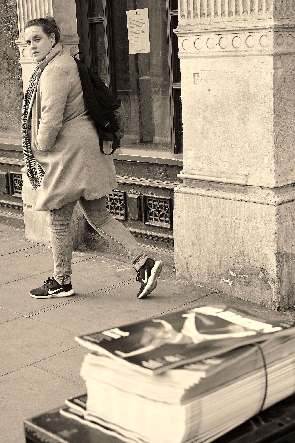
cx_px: 148
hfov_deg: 22.6
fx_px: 737
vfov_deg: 33.4
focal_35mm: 60
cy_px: 222
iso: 500
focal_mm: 40
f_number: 6.3
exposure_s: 1/500
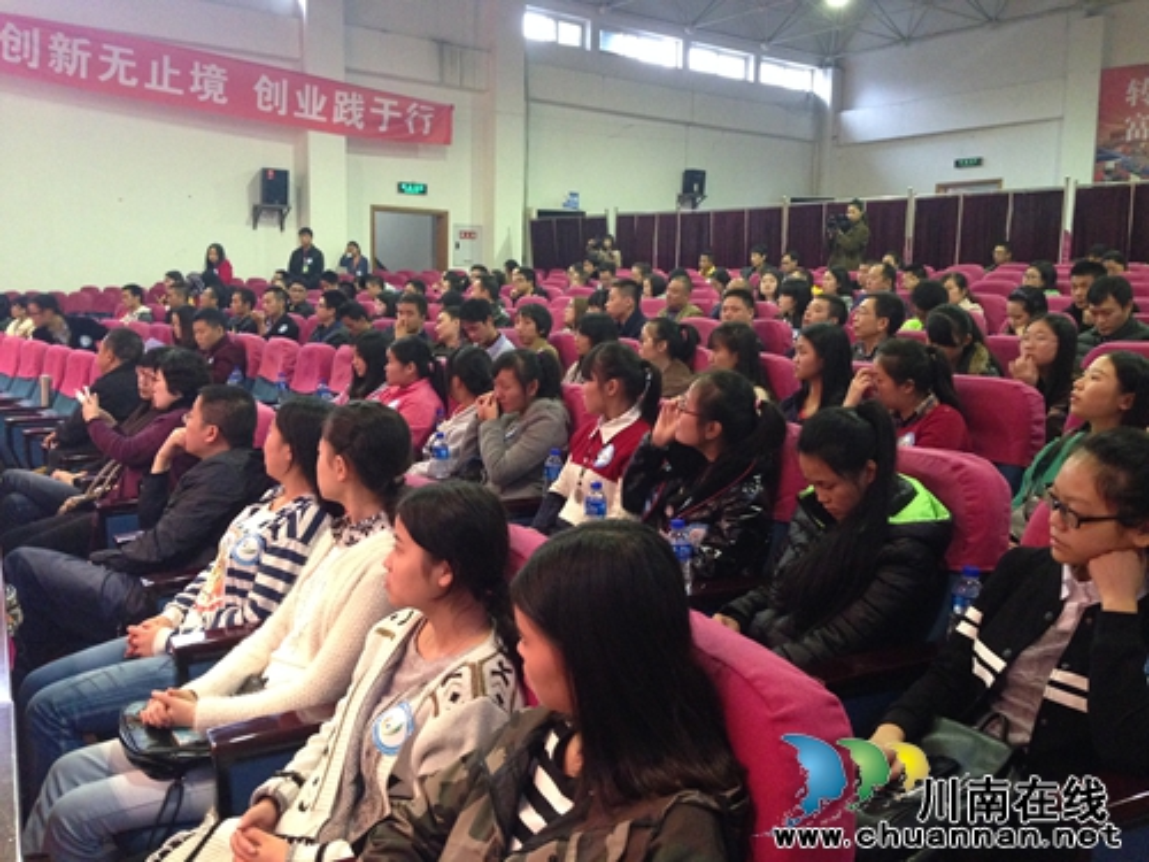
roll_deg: -1.4
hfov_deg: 55.4
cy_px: 431
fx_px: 1095
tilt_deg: -8.3
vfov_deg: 42.9
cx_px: 574
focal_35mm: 33
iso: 400
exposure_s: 1/20
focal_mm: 4.12
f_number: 2.4
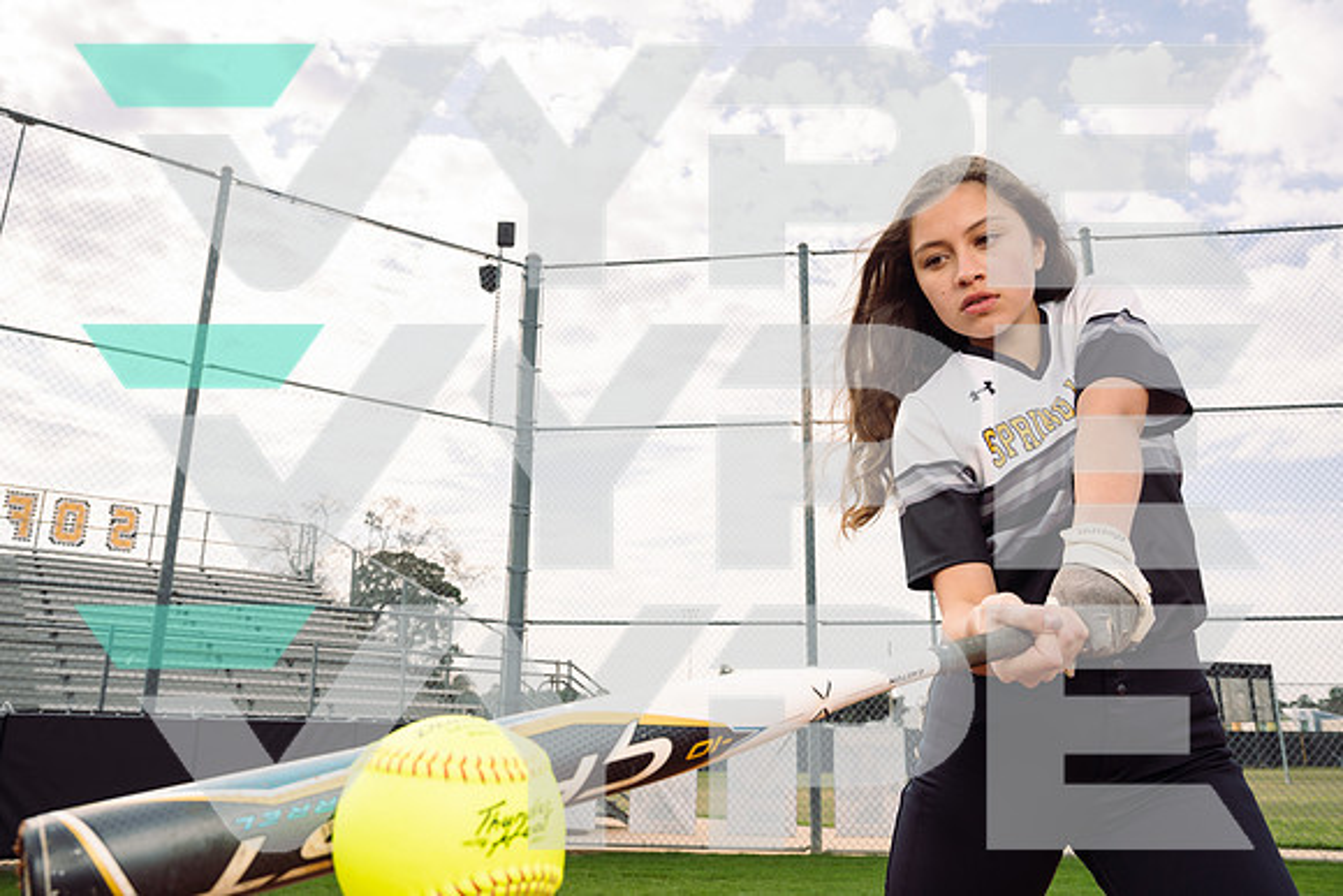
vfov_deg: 46.4
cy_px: 448
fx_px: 1045
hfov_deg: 65.5
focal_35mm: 28
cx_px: 672
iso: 125
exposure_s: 1/200
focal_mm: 28
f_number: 8
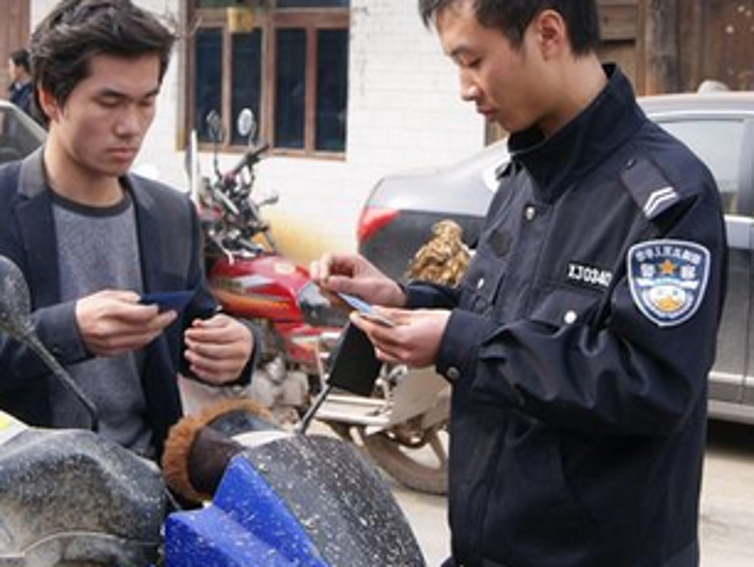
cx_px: 394
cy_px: 312
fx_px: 1439
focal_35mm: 66
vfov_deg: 22.3
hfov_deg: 29.4
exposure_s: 1/125
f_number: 6.3
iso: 100
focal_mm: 28
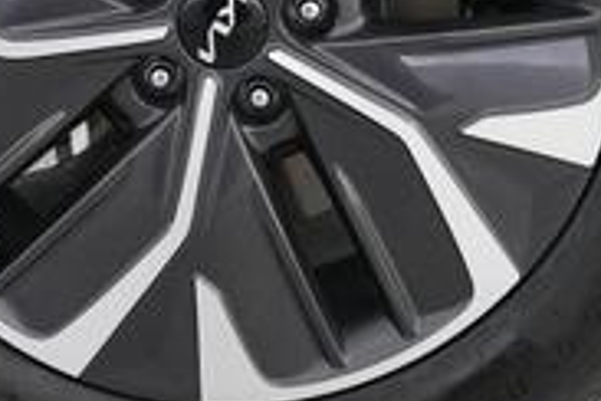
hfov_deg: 20.8
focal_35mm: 98
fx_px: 1636
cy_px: -10
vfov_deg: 13.7
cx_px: 217
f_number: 2.8
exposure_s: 1/160
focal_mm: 28
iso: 4000
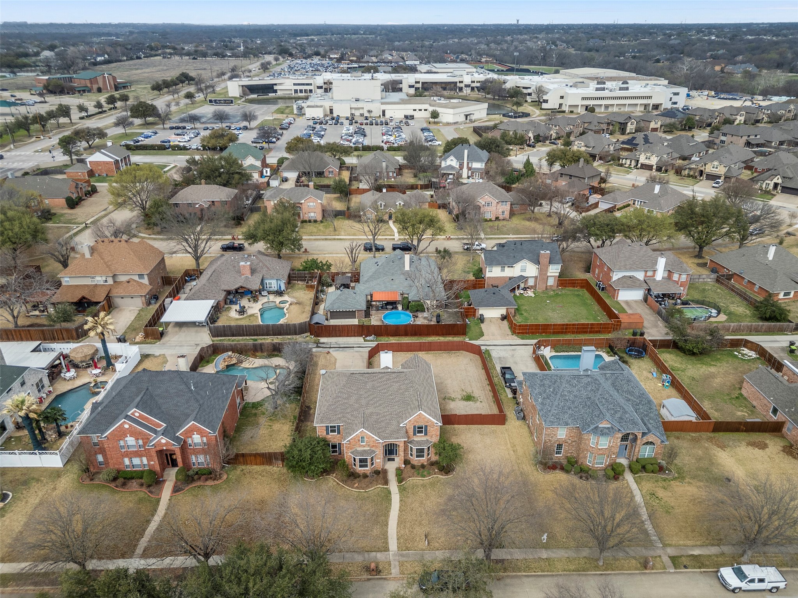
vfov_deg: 56.8
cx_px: 399
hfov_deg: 71.6
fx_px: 553
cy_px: 299
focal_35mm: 24
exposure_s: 1/2000
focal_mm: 6.72
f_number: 1.7
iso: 120
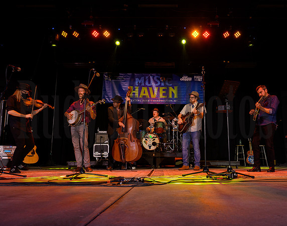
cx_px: 169
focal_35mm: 29
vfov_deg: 49.5
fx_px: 245
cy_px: 122
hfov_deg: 60.4
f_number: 5.6
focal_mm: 24
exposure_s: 1/60
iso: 1600
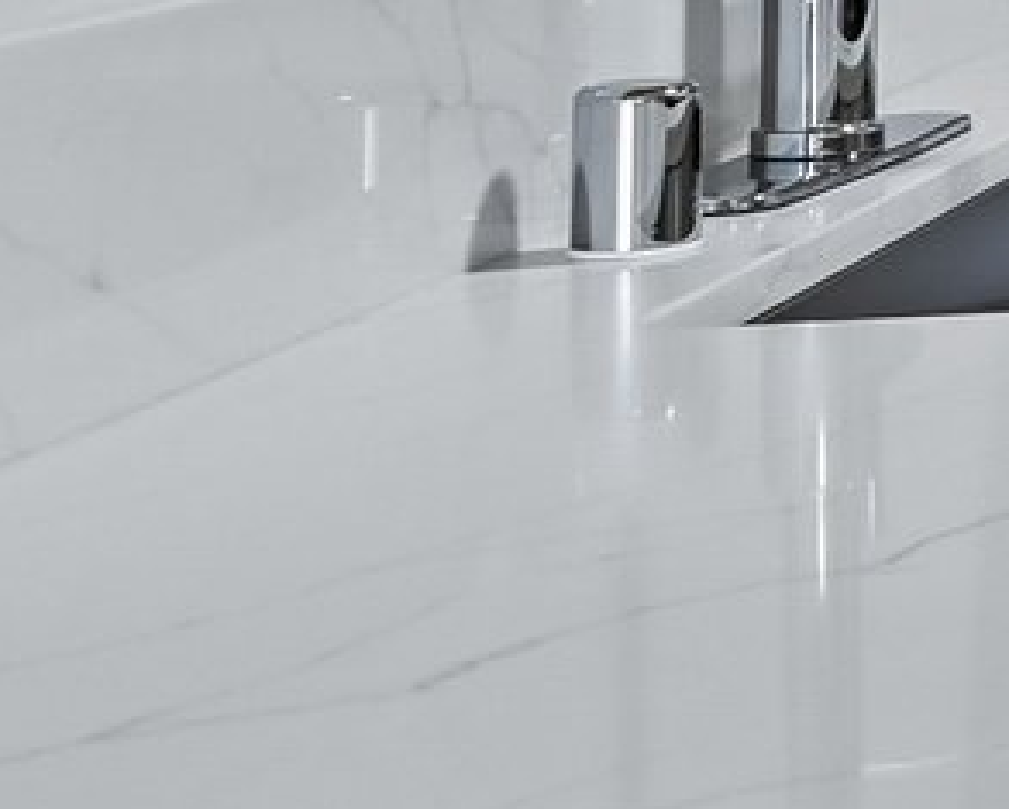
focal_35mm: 118
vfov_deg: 12.5
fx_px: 3527
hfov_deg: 11.7
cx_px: 2748
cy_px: -377
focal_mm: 18
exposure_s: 1/5
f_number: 8
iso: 250
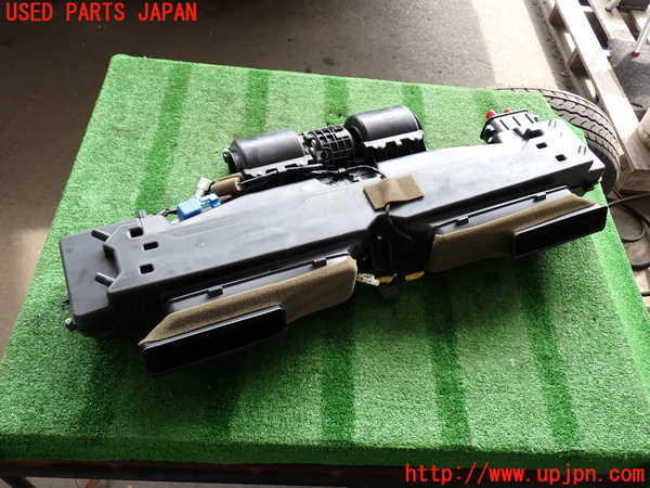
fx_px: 563
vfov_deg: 46.8
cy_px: 244
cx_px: 325
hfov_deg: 60.0
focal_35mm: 30
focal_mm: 5.4
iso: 100
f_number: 2.3
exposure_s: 1/100
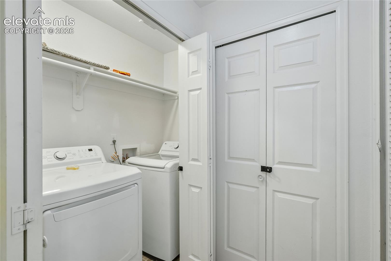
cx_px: 196
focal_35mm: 15
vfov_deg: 77.3
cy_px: 130
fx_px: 163
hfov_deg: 100.4
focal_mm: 10
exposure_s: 1/15
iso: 800
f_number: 8
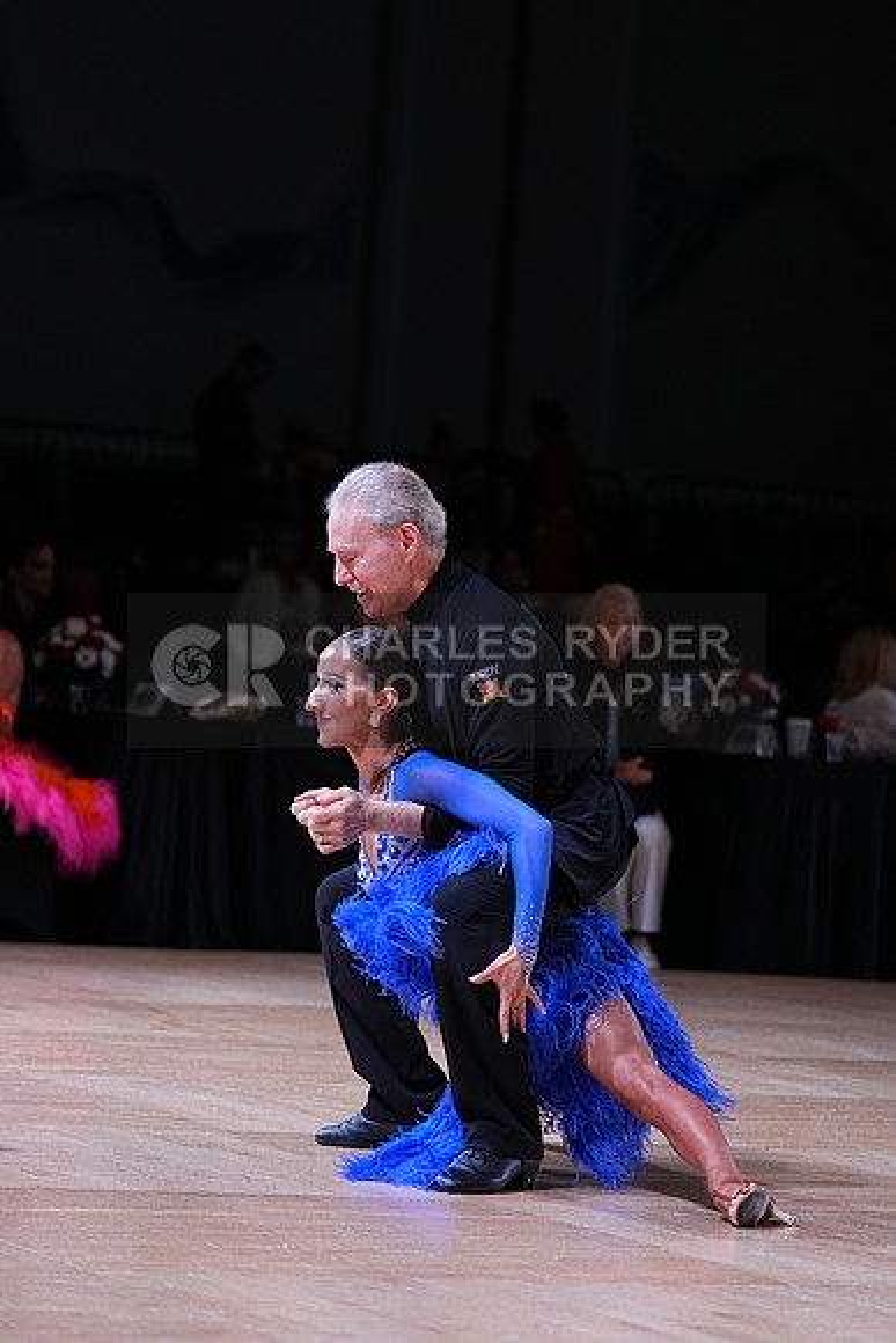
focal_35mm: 141
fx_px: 5260
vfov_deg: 14.5
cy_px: 672
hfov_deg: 9.7
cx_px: 448
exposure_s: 1/400
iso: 1000
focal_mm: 141
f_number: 4
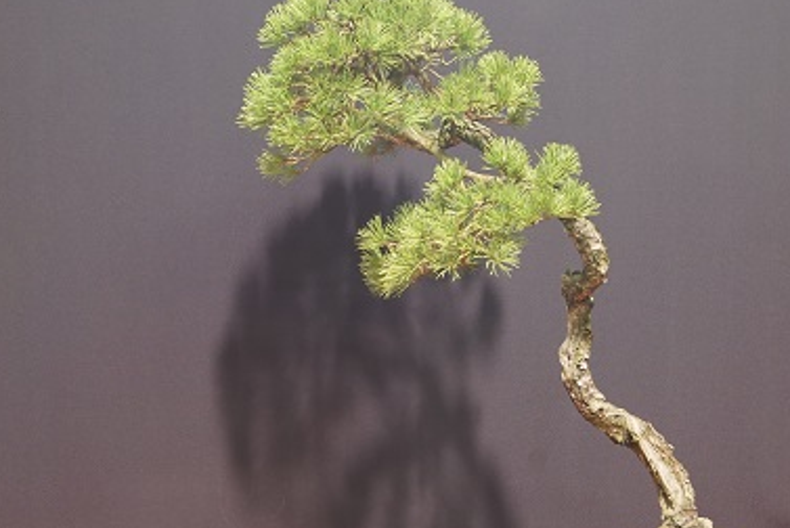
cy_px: 291
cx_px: 402
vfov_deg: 21.9
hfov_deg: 32.4
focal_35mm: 62
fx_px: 1362
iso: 500
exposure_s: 1
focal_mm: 26
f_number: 11
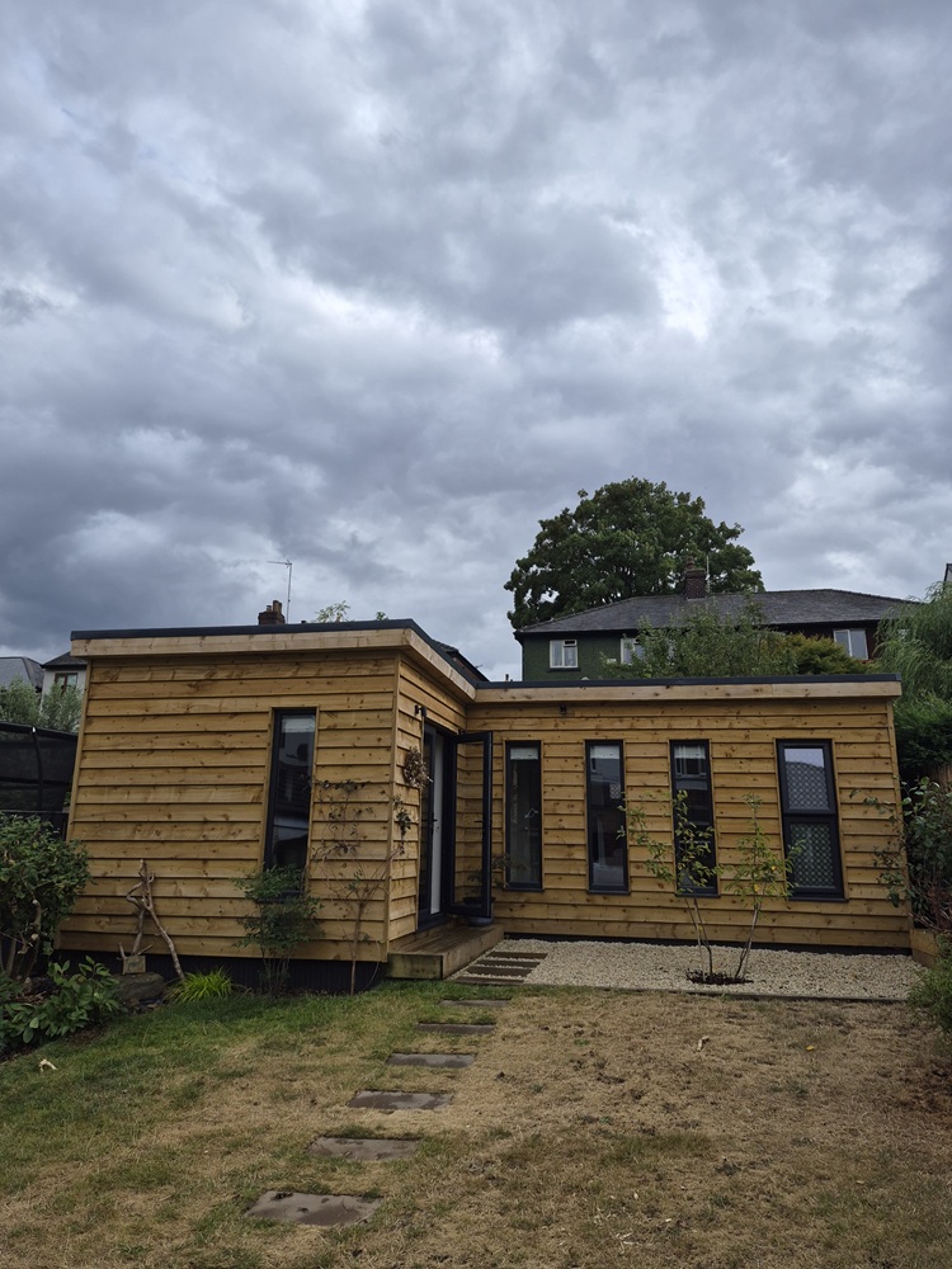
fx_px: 843
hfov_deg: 58.9
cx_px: 476
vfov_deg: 73.9
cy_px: 634
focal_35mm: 23
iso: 80
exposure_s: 1/4496
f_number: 1.8
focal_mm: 5.4
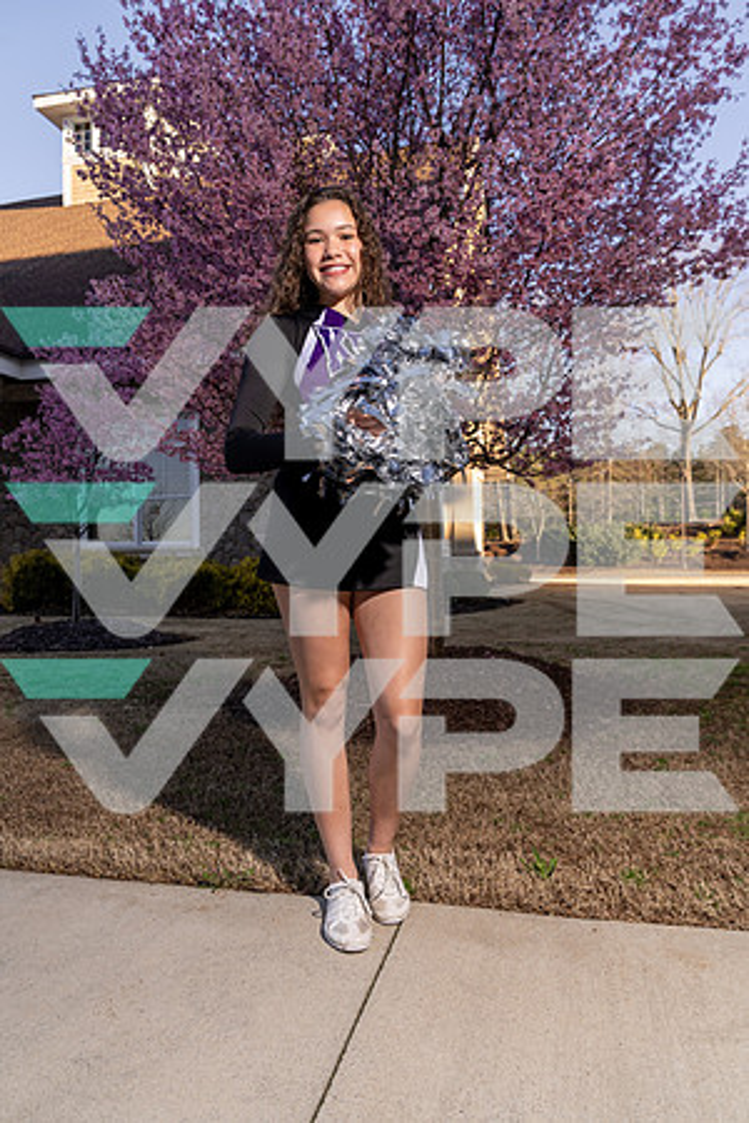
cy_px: 562
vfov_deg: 73.7
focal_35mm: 24
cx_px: 374
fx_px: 749
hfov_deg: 53.1
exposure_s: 1/125
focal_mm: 24
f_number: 5.6
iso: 100
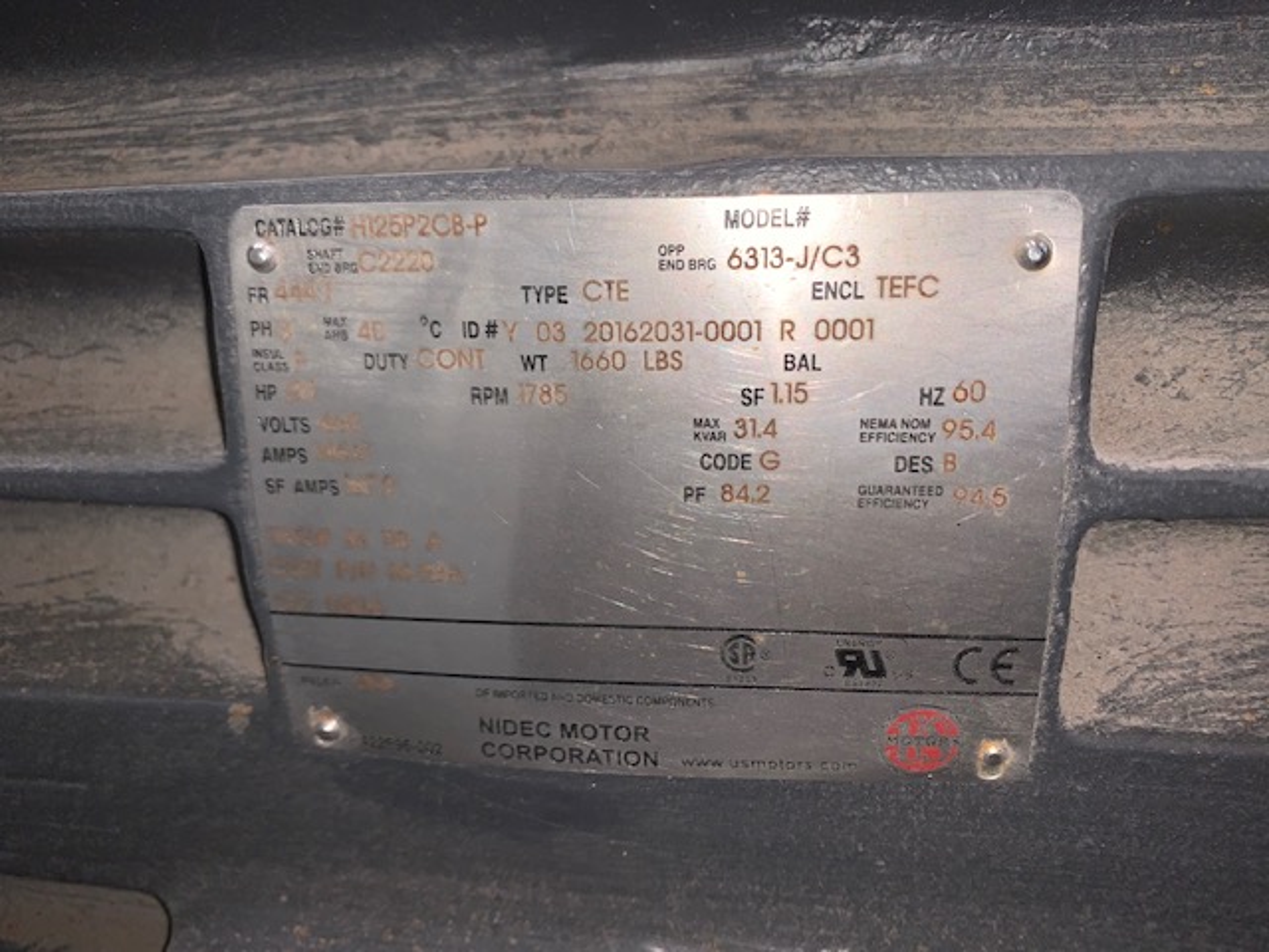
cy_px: 476
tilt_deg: -48.6
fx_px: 953
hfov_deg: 67.3
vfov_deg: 53.1
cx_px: 634
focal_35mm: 26
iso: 25
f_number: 1.8
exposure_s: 1/69
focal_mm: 4.25
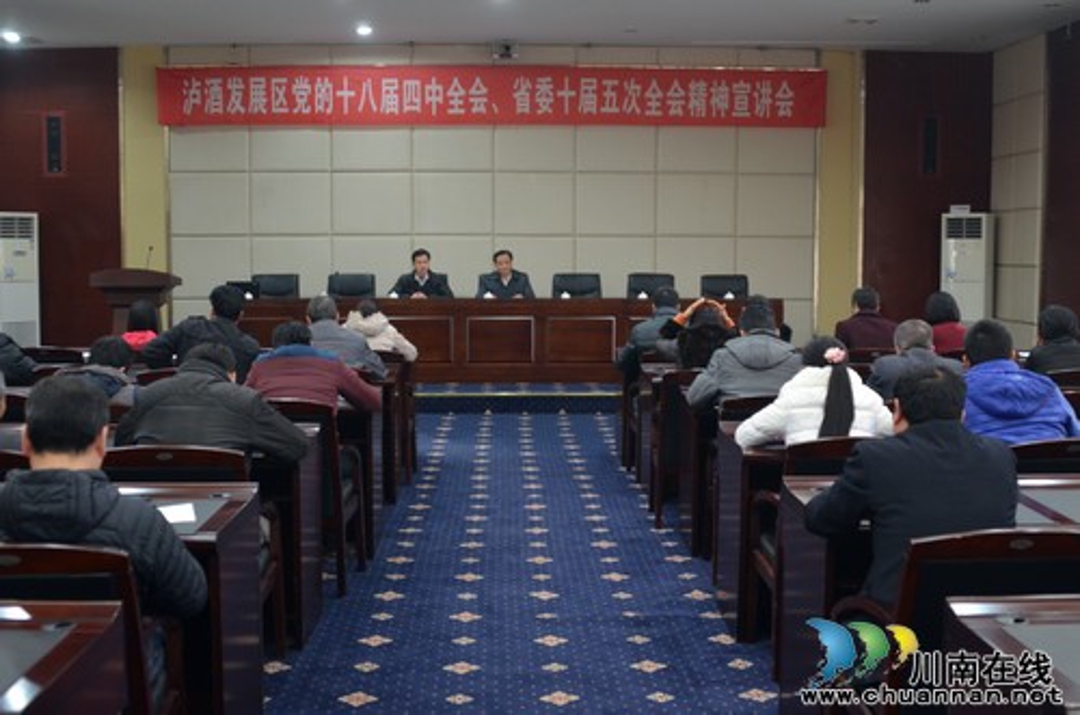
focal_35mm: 42
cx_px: 540
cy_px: 358
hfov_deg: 46.5
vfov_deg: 31.7
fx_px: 1257
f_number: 3.5
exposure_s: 1/30
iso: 1000
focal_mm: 28
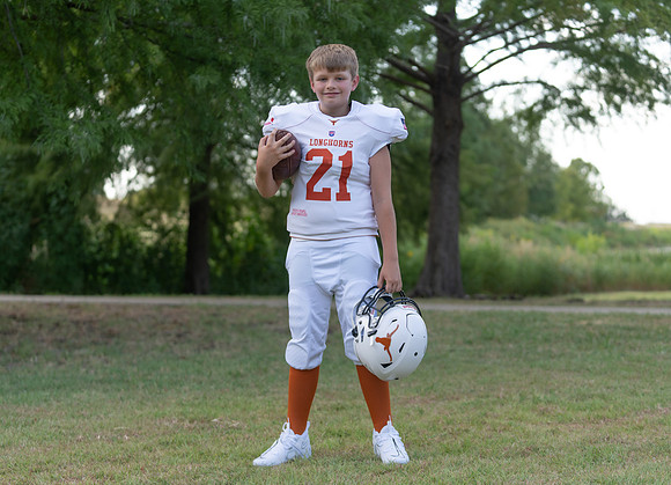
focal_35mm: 79
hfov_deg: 25.0
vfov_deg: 18.2
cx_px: 348
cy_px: 226
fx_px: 1515
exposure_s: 1/400
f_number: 2.8
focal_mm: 70
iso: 100
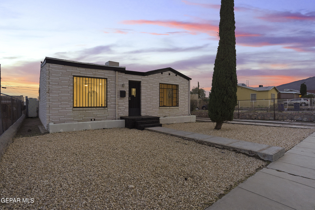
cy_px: 105
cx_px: 158
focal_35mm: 17
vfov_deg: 70.4
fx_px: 149
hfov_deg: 93.3
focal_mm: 17
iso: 500
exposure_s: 1/8
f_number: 8
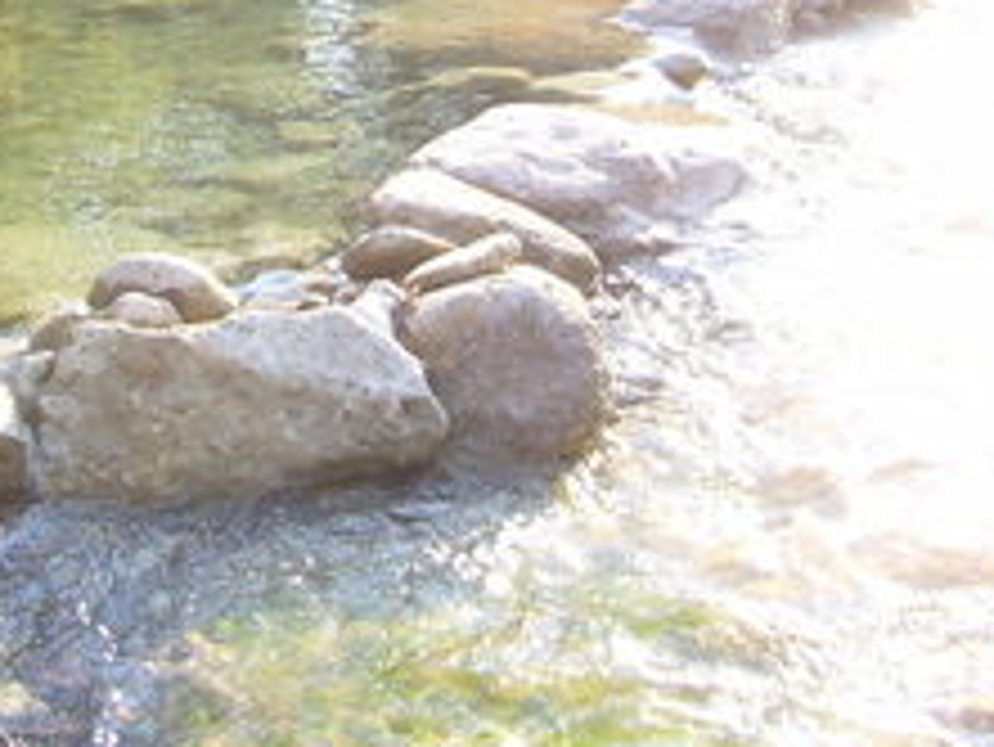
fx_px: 2212
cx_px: 234
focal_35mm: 77
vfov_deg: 18.5
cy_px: -43
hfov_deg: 25.0
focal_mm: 5.6
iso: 80
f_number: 2.7
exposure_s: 1/350
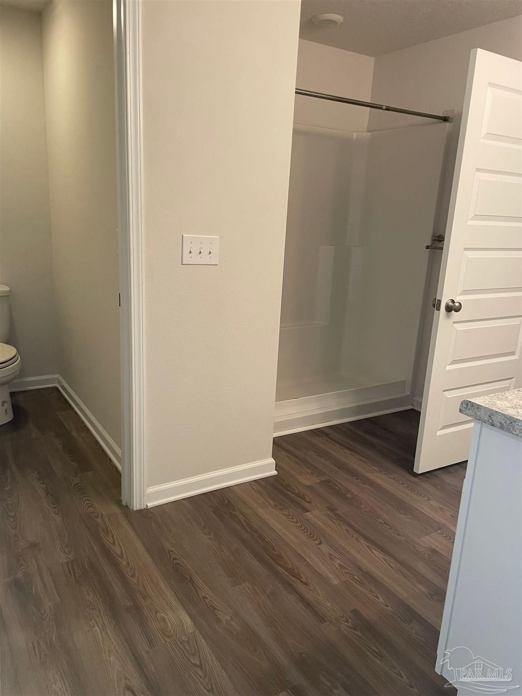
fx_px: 523
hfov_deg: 53.1
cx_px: 261
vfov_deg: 67.3
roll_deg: -2.3
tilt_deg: -13.6
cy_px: 348
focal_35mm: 26
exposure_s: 1/60
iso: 100
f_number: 1.6
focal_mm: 4.2
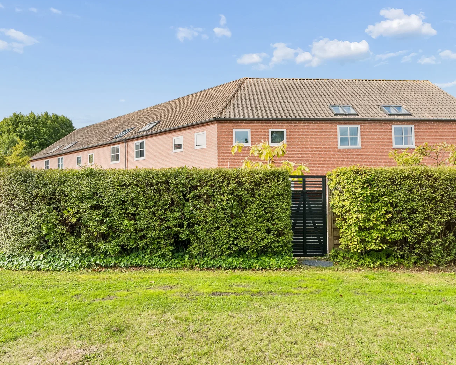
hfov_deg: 72.5
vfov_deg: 60.9
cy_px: 179
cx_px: 246
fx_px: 310
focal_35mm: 23
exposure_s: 1/125
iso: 360
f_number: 13
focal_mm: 20
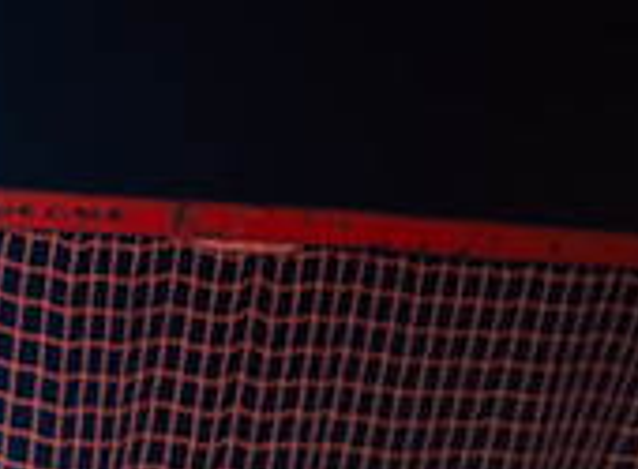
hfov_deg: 4.7
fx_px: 7742
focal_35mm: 423
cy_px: 560
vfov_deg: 3.5
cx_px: 1008
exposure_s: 1/200
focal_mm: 101
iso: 64
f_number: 7.1
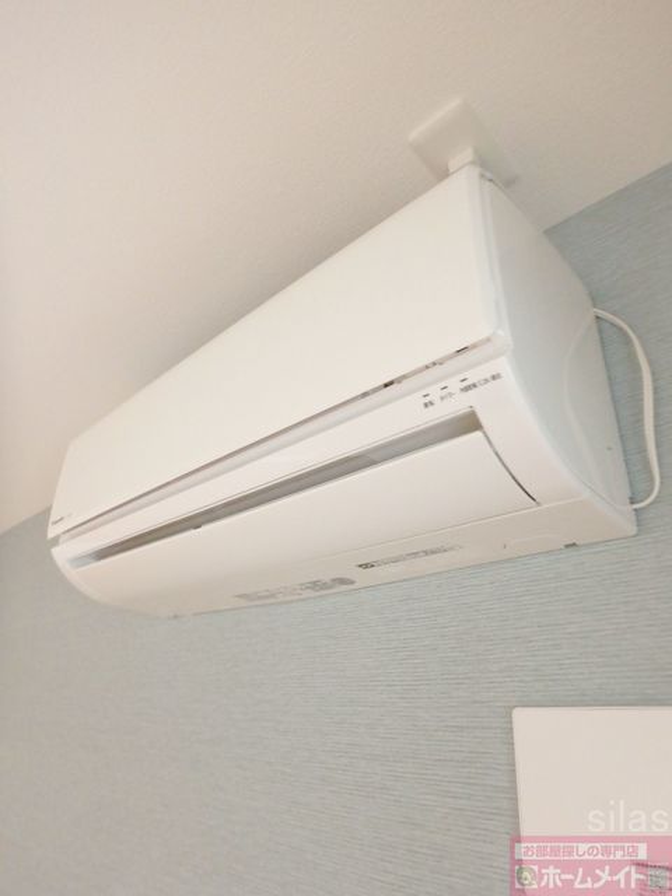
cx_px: 336
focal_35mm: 21
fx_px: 544
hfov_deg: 63.4
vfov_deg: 79.0
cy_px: 448
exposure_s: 1/10
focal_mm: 3.7
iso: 800
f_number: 3.5
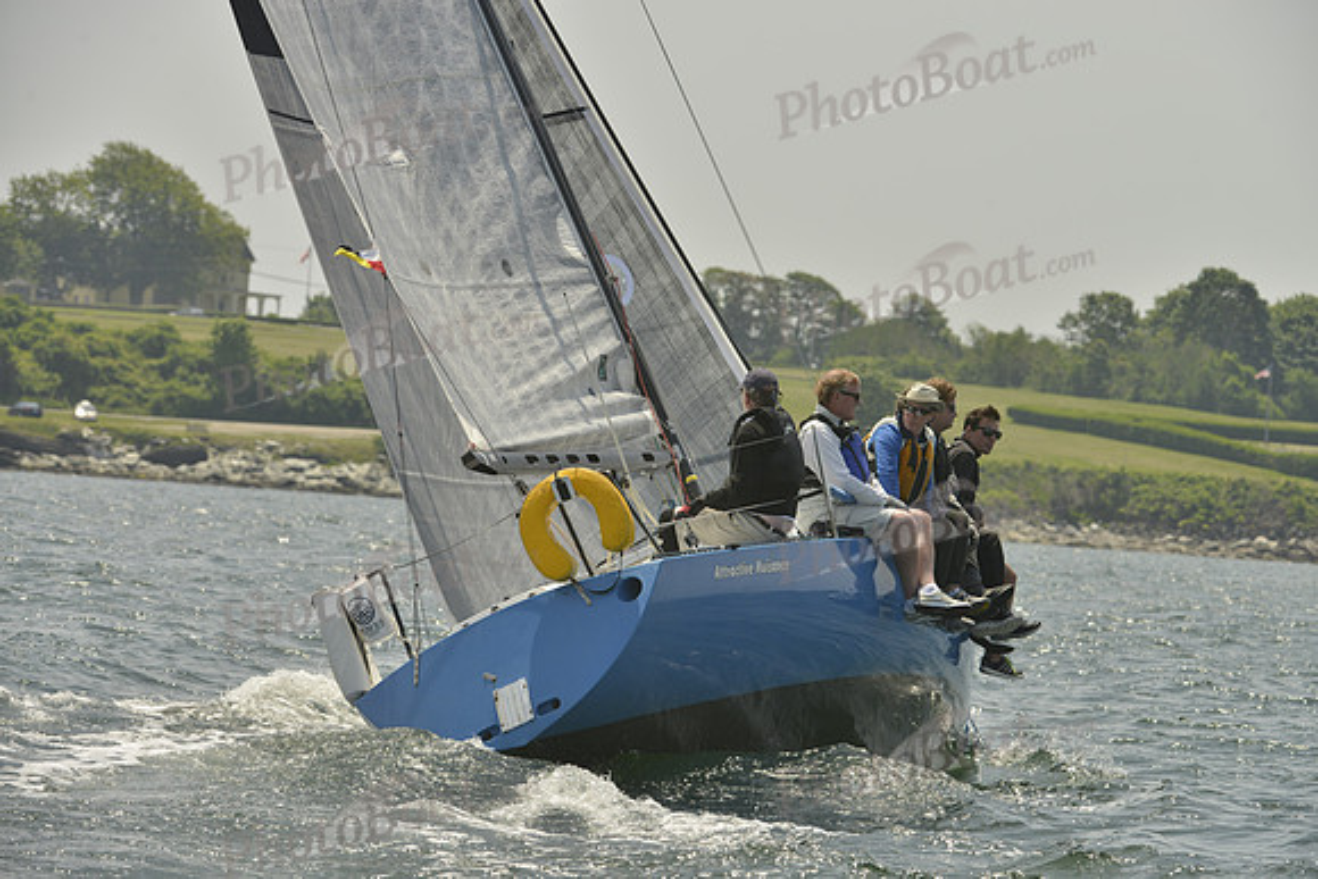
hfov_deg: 10.3
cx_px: 659
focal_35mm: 200
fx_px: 7324
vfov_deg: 6.9
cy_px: 440
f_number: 8
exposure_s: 1/1000
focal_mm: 200
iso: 280
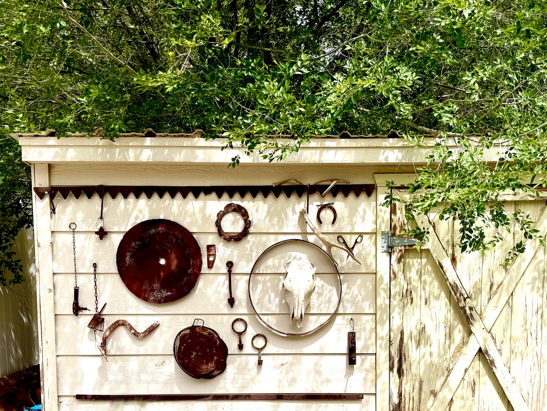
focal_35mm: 39
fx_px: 616
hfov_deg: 47.7
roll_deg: +1.9
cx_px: 317
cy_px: 314
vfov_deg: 35.9
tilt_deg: -5.3
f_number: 1.78
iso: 80
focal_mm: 6.76
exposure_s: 1/4405
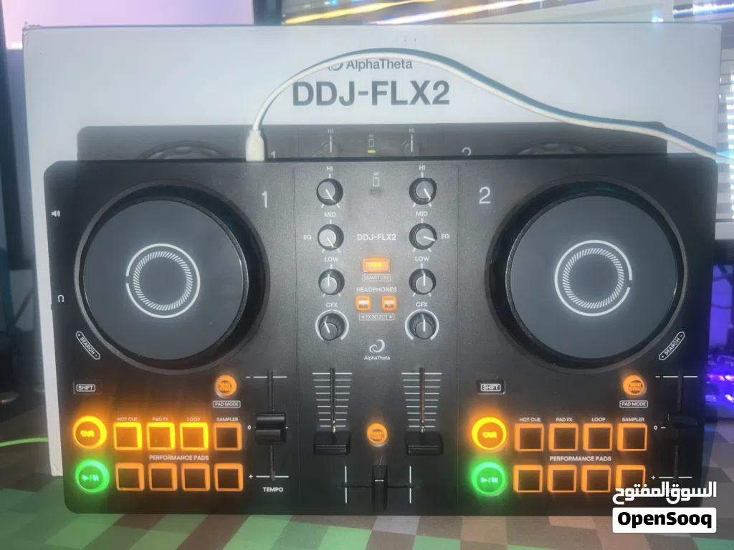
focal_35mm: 26
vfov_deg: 53.1
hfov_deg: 67.3
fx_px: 551
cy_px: 275
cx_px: 367
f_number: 1.5
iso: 50
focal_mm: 5.7
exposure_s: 1/4
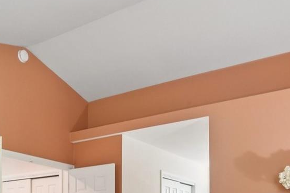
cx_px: 93
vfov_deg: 25.0
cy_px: 245
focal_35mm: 47
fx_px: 382
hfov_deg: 41.0
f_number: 8
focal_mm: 11
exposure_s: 1/13
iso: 400
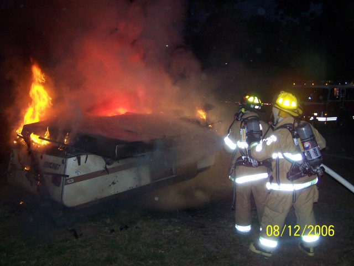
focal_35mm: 38
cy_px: 133
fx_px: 389
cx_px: 177
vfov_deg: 37.7
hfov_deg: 49.0
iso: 140
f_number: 2.8
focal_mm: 6.3
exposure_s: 1/60
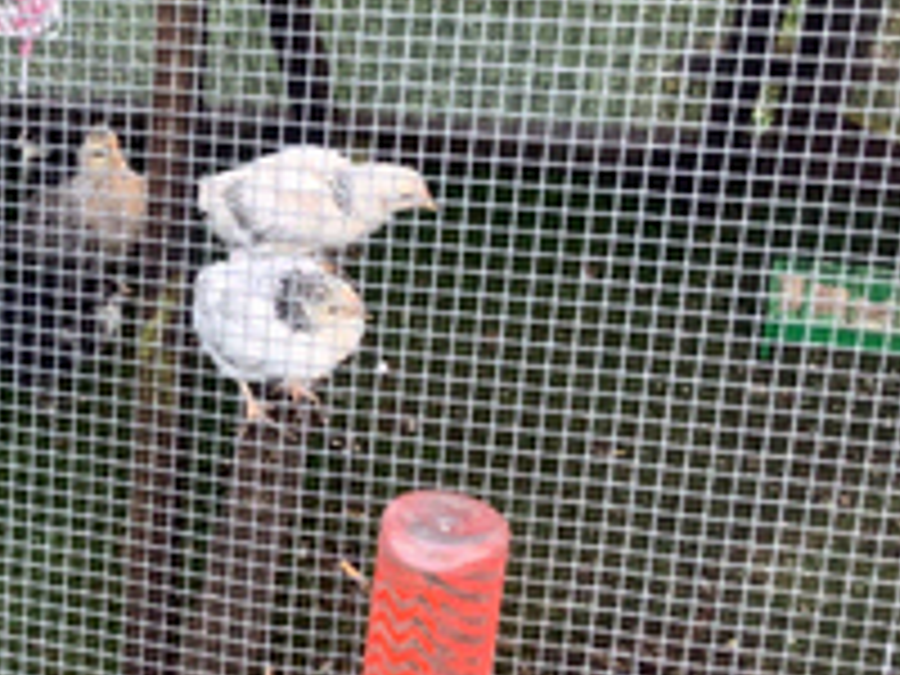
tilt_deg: -40.2
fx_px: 1898
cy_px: 286
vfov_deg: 20.2
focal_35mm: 73
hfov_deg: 24.8
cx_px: -88
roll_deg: +15.0
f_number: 2.4
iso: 25
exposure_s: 1/134
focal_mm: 3.3
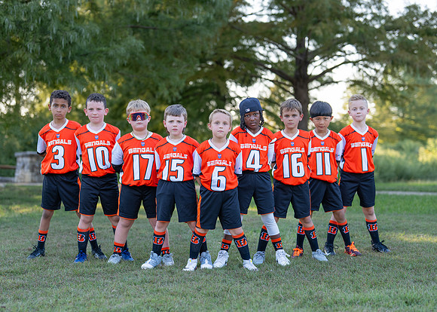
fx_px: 790
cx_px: 222
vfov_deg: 22.3
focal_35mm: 64
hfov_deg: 30.9
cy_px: 170
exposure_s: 1/800
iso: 160
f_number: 1.8
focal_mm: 50
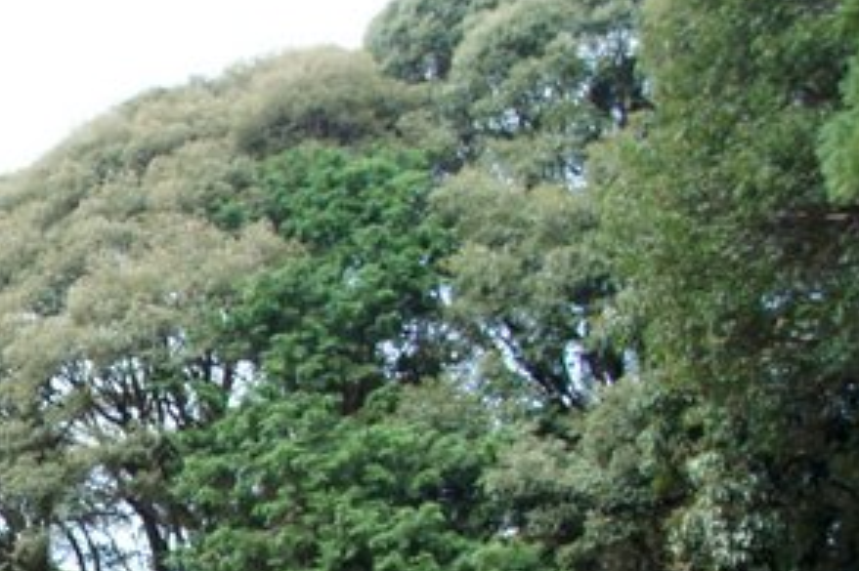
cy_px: 837
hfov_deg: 21.9
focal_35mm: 83
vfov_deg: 15.3
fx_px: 1979
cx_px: -279
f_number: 4
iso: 250
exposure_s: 1/250
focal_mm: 18
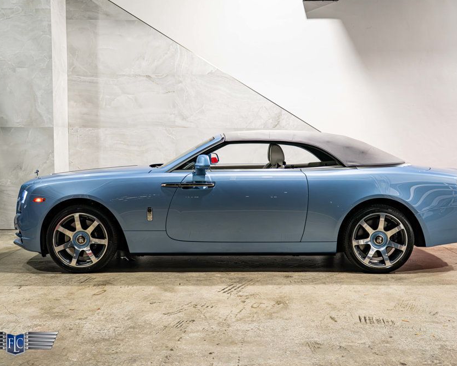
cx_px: 228
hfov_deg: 44.8
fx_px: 555
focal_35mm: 41
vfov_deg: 36.5
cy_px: 181
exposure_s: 1/60
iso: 1600
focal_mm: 35
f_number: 4
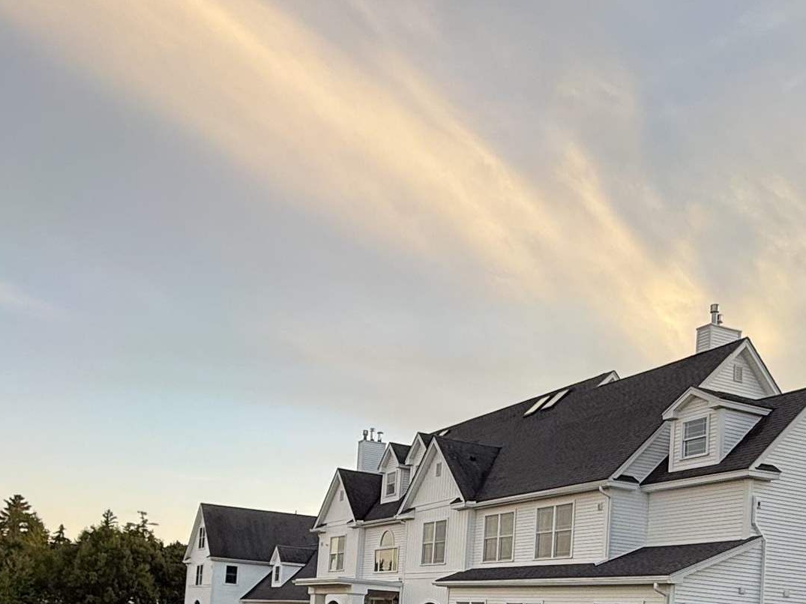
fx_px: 931
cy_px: 561
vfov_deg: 33.7
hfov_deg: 46.8
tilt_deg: +5.3
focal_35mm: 40
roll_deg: -3.5
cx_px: 377
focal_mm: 2.22
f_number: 2.2
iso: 50
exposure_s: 1/99
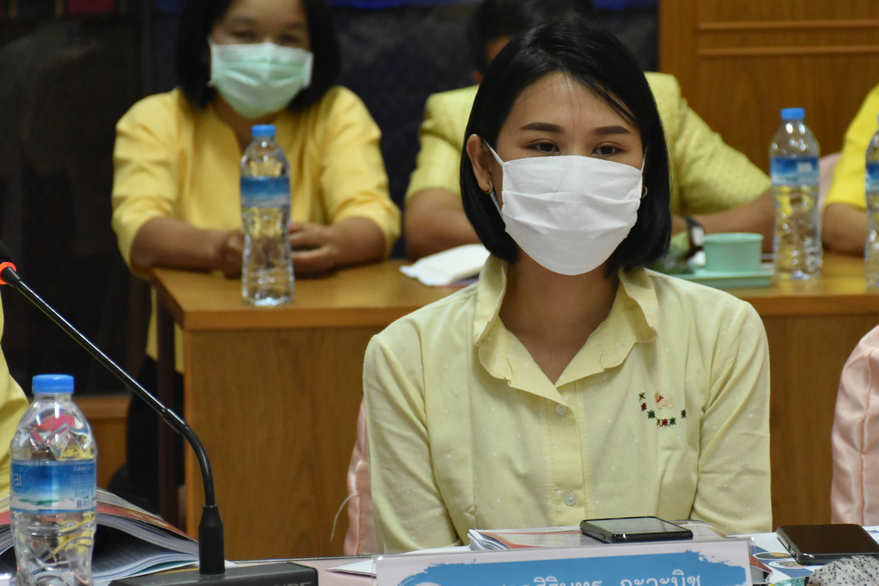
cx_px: 550
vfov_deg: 8.3
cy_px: 328
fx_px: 4020
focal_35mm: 165
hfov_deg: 12.5
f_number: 5.3
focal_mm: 85
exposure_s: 1/200
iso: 3200
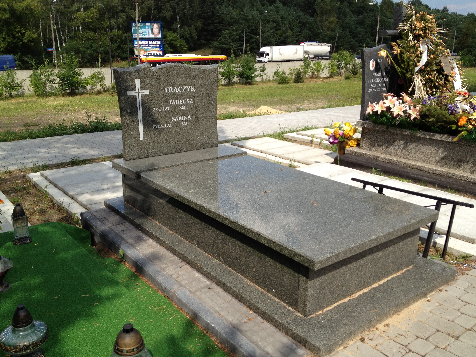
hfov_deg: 52.6
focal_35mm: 35
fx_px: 481
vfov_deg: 40.7
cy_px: 178
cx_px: 238
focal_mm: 4.28
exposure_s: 1/1346
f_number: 2.4
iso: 64
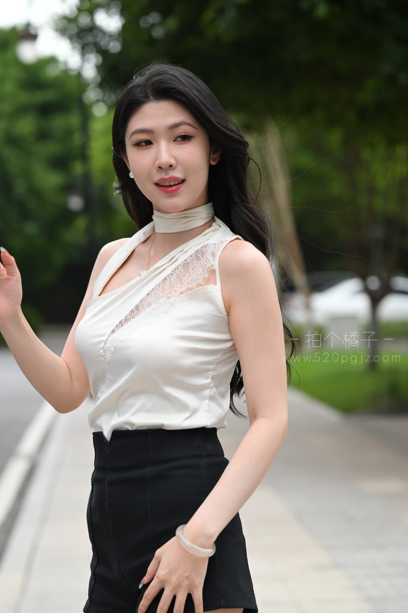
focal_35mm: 100
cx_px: 200
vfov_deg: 20.4
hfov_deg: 13.7
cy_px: 329
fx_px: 1700
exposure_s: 1/640
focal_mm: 91
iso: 640
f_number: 3.5
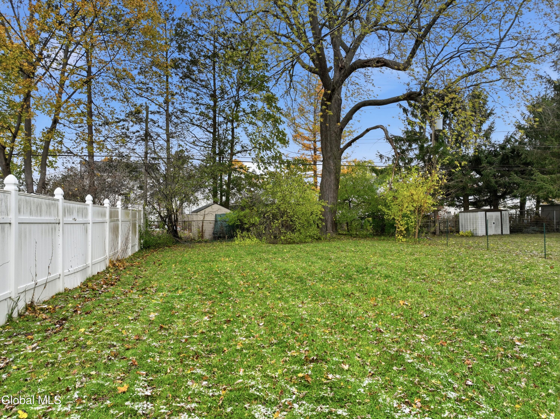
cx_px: 280
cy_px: 210
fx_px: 388
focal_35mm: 24
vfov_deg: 56.8
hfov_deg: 71.6
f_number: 2.8
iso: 120
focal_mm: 12.3
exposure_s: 1/1250
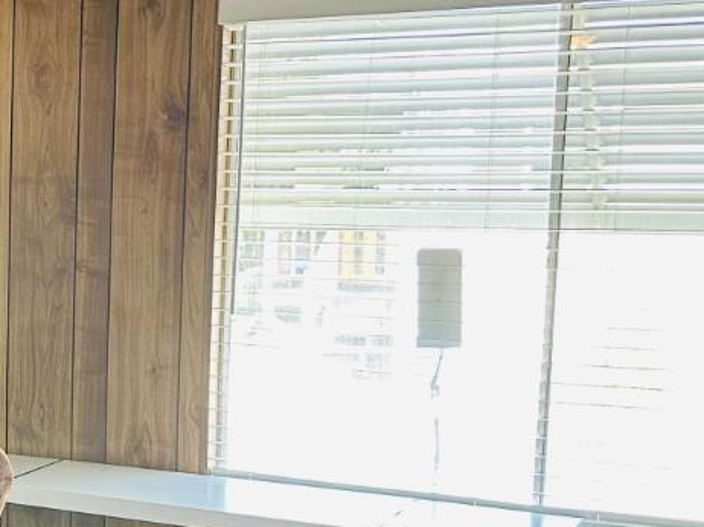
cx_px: -254
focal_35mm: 78
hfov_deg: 22.0
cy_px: 356
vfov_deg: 18.8
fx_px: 1585
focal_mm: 6.86
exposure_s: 1/121
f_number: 1.78
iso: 200
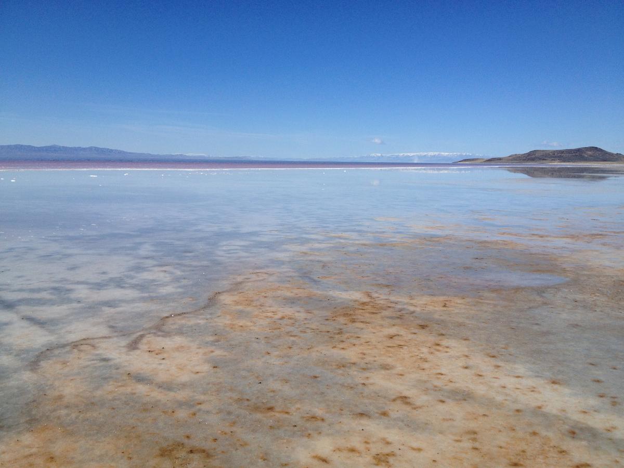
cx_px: 312
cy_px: 234
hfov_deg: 52.6
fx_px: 631
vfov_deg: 40.7
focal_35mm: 35
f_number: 2.4
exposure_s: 1/3460
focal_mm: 4.28
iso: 50
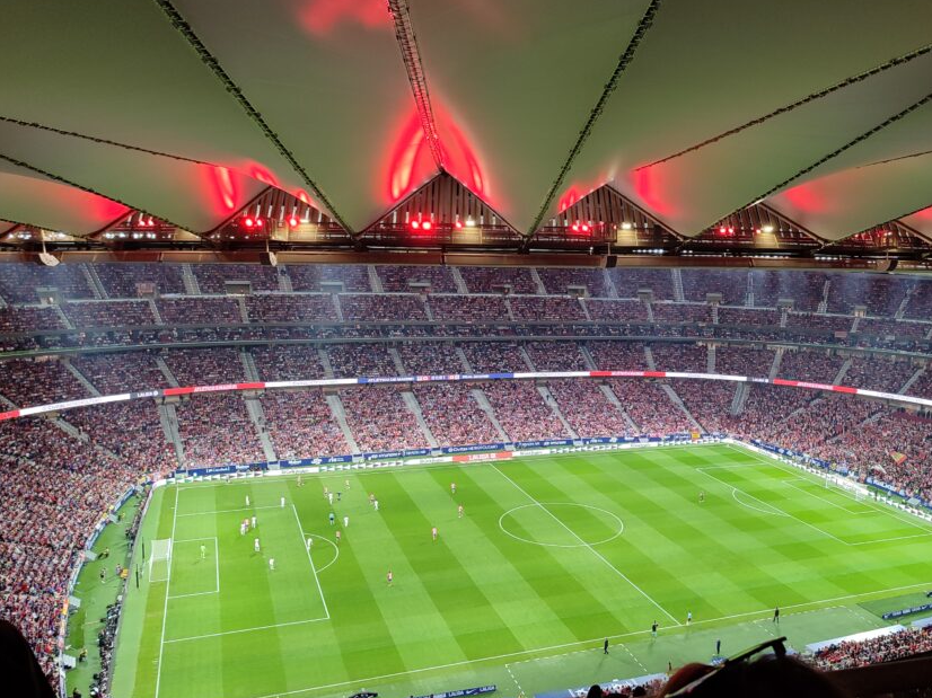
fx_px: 834
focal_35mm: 31
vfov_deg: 45.4
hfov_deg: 57.9
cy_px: 365
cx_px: 557
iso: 175
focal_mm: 5.95
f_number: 1.89
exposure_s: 1/50
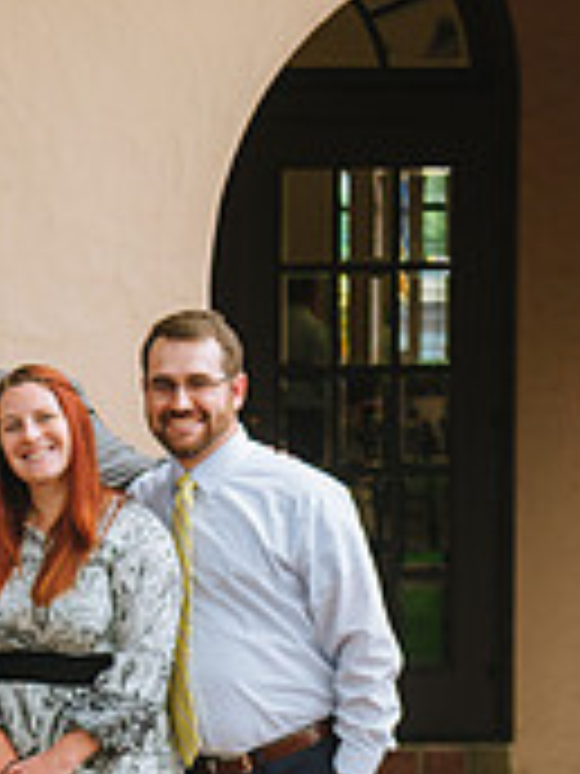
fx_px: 3306
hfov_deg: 9.7
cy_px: 507
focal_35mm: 148
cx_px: -297
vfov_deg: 13.3
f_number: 4
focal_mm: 44
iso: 250
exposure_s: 1/250
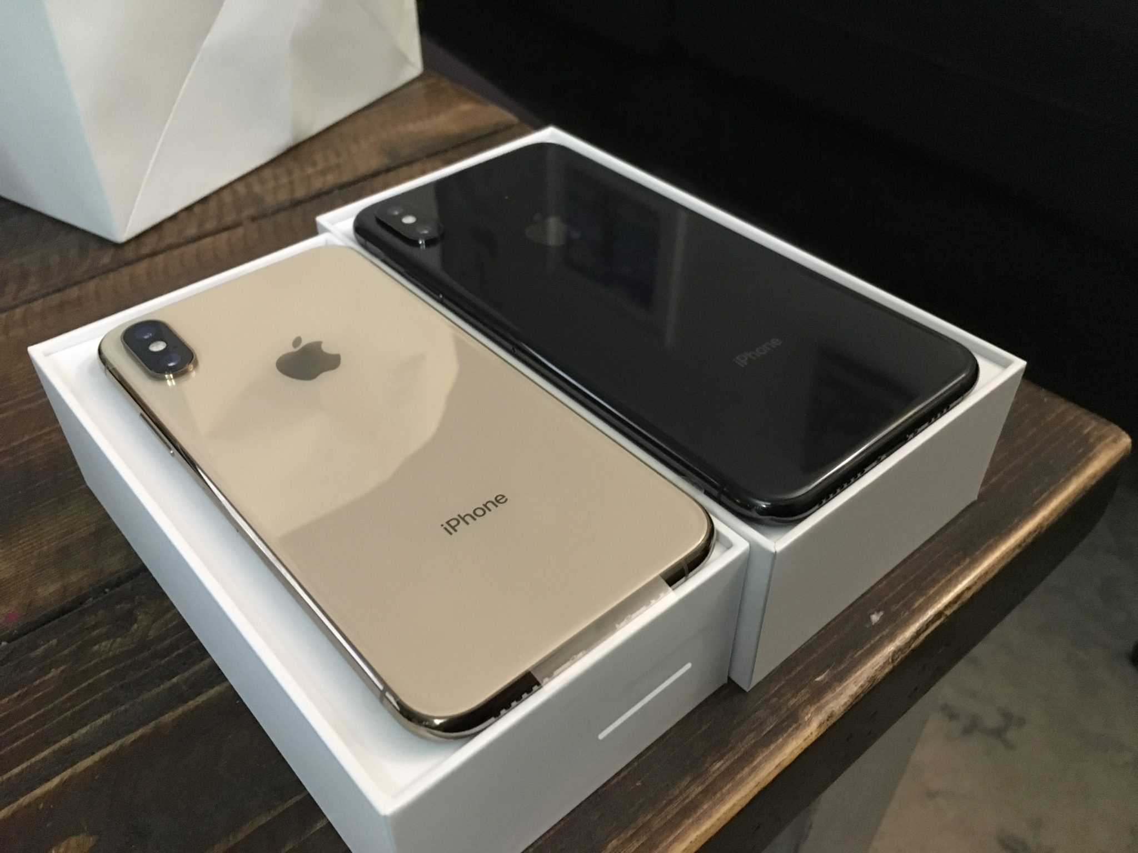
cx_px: 569
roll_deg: -0.8
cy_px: 426
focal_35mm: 29
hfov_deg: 61.7
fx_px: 953
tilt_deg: -41.8
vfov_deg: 48.2
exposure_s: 1/15
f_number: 2.2
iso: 400
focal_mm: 4.15
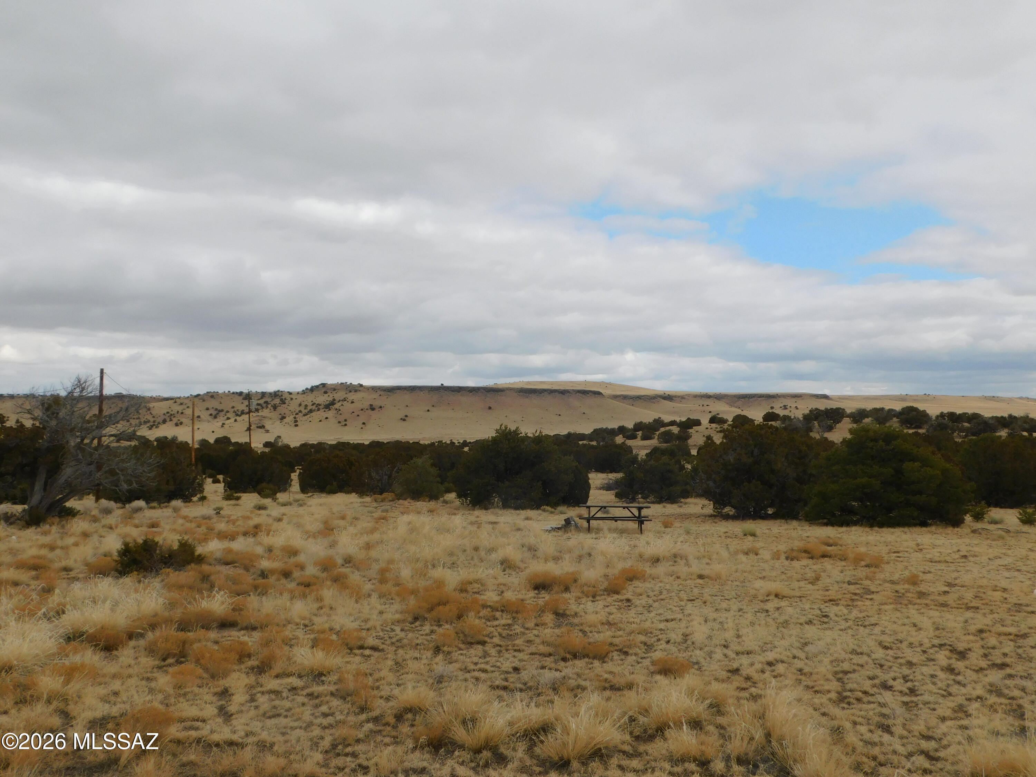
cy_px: 388
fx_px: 898
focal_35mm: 30
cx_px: 518
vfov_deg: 46.8
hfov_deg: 60.0
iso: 125
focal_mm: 5.3
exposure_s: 1/1250
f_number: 3.2
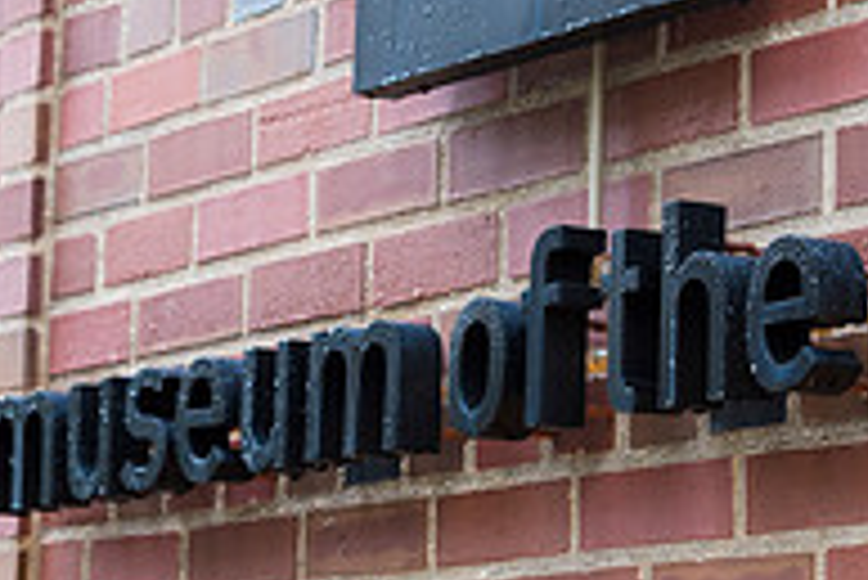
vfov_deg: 7.6
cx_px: 562
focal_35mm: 180
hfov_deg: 11.4
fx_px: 4343
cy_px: 321
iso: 800
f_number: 4.5
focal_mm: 60
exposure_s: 1/40
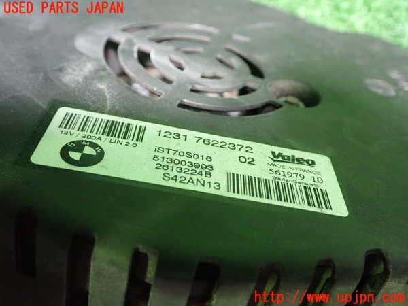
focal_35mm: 38
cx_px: 204
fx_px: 448
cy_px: 153
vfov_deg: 37.7
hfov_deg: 49.0
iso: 800
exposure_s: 1/30
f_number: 2.7
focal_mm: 6.83
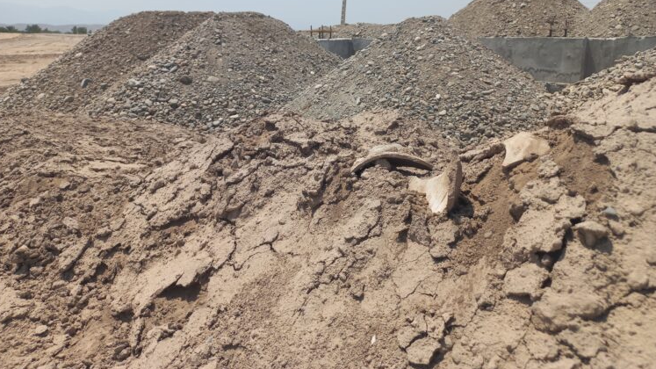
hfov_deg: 67.9
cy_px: 120
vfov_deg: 40.9
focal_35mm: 28
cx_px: 326
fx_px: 487
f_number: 1.8
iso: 25
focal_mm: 4.6
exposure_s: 1/953
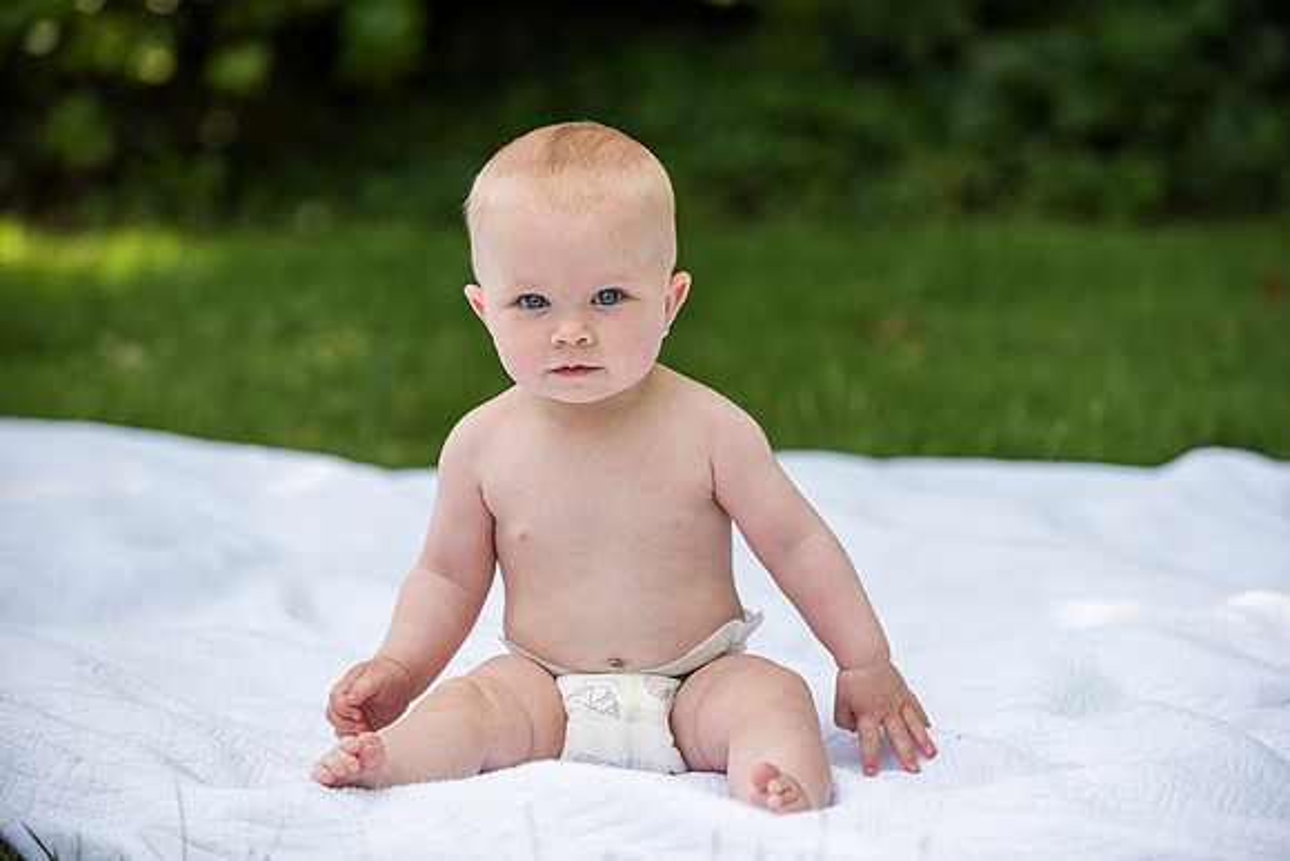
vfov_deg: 9.4
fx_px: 5262
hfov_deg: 14.0
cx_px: 676
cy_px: 410
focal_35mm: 147
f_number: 3.5
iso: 400
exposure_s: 1/1000
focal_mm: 140
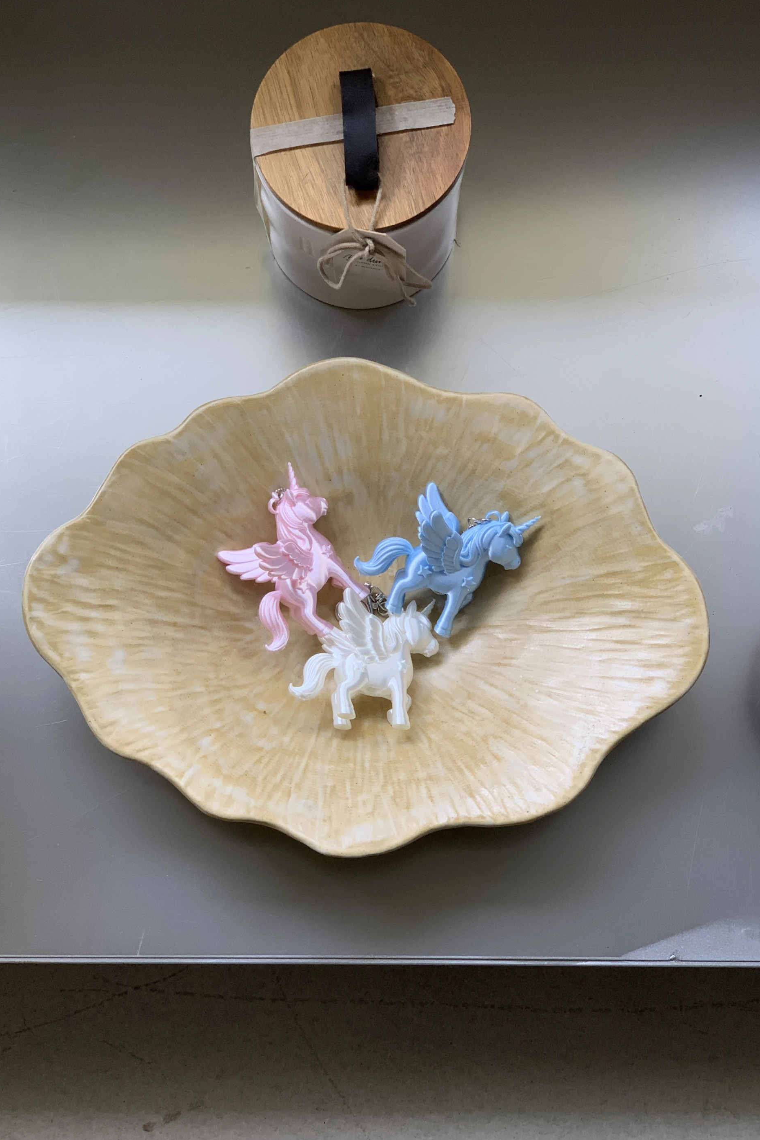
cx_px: 374
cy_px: 569
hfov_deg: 24.6
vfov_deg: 36.2
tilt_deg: -75.9
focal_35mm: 55
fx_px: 1742
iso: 50
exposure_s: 1/122
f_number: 2.4
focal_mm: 6
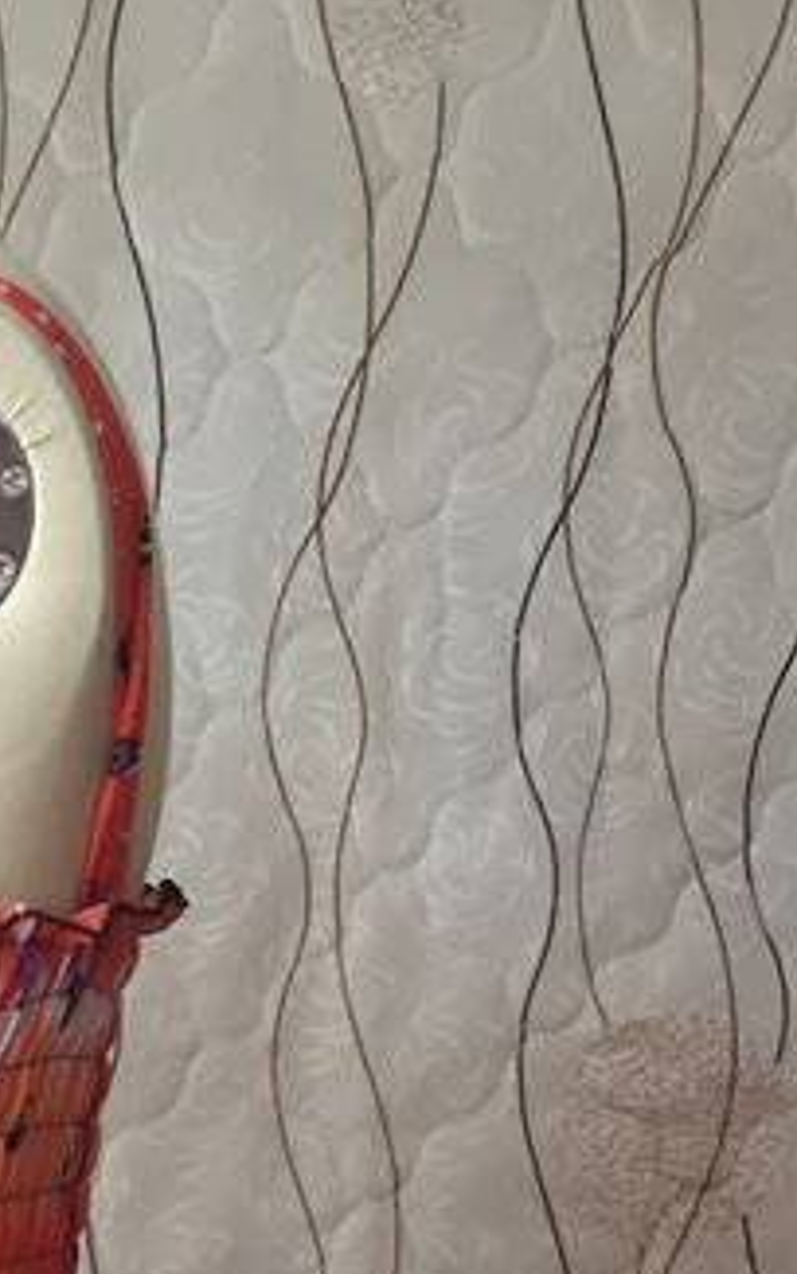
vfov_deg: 20.9
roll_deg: +1.2
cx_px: -270
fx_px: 3056
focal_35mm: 88
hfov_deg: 14.2
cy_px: 1749
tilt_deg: -12.1
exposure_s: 1/30
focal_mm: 4.15
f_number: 2.2
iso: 80
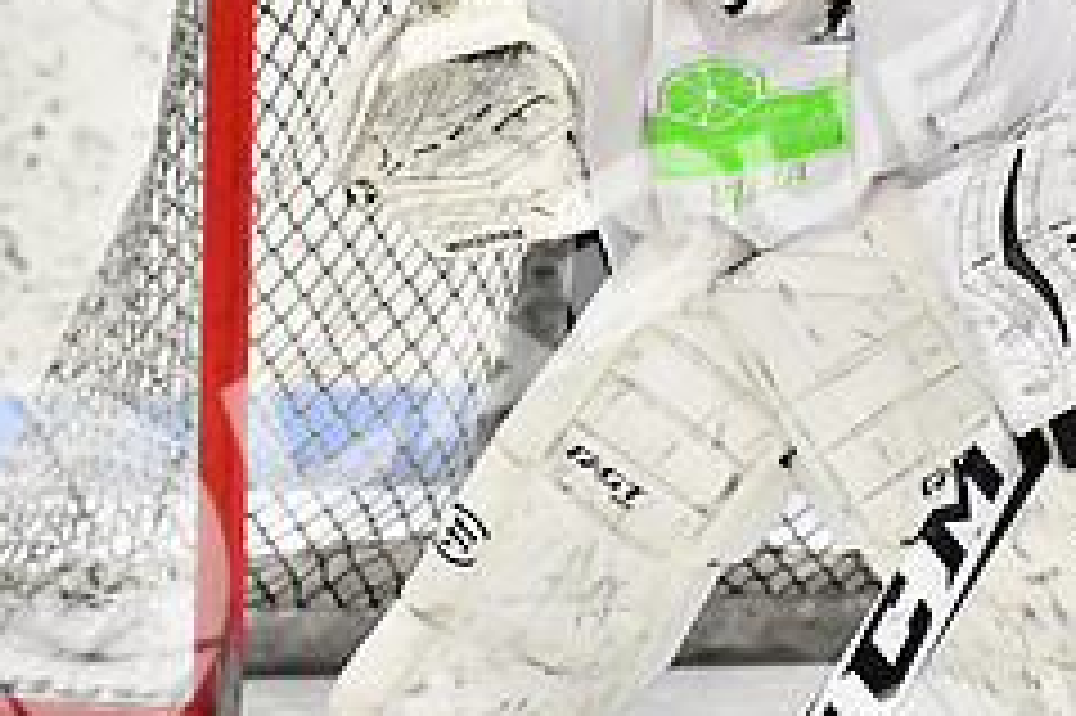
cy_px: 119
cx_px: 824
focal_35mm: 674
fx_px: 20137
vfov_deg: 2.0
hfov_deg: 3.1
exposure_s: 1/1250
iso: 6400
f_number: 3.2
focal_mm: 185
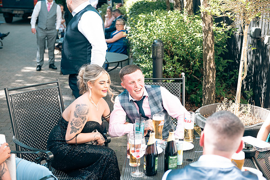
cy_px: 90
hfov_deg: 35.6
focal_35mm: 56
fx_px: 420
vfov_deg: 24.2
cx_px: 135
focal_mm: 56
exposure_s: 1/160
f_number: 3.5
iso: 125
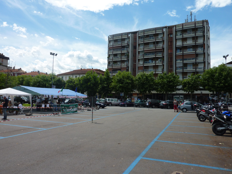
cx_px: 116
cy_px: 87
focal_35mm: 25
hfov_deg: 69.4
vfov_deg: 54.9
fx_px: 168
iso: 80
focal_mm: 4.1
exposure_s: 1/500
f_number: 5
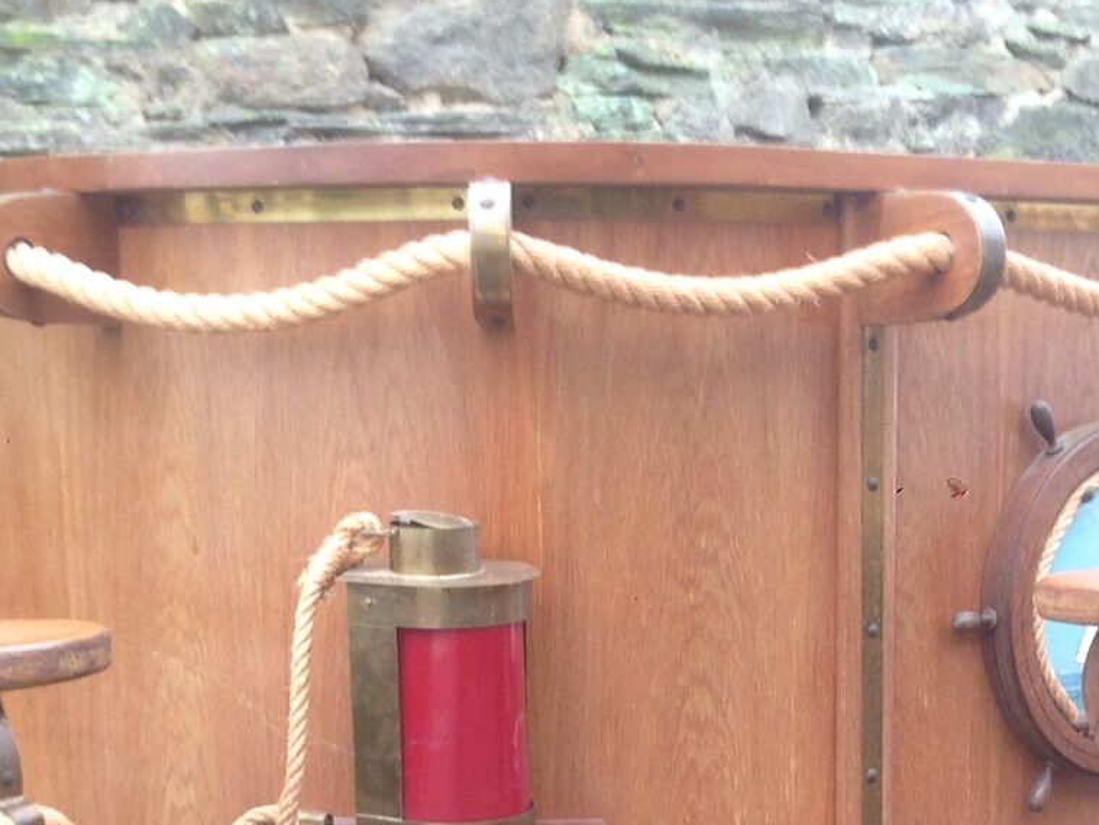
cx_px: 695
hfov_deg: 21.9
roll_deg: +0.3
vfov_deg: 15.8
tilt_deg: -13.4
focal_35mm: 89
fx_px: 2827
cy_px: 1057
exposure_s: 1/30
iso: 50
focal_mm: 4.12
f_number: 2.4
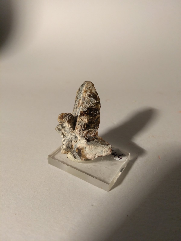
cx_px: 90
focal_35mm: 26
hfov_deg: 53.1
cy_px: 120
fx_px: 181
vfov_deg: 67.3
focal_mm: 3.54
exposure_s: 1/100
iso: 143
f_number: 2
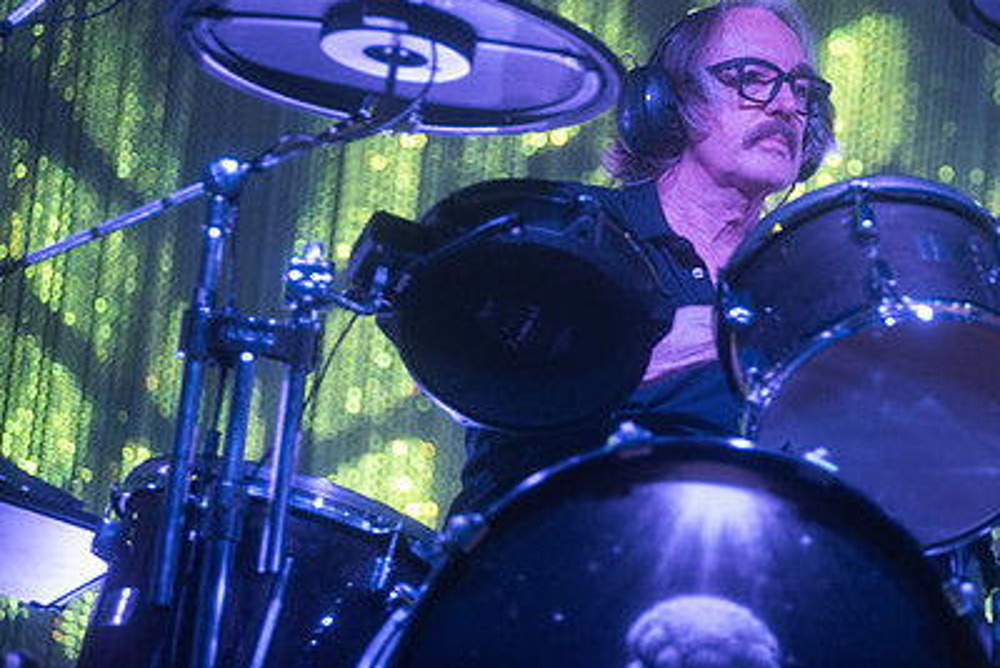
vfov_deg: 6.5
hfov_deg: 9.8
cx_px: 685
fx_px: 5835
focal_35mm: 210
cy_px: 189
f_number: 3.2
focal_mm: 145
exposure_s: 1/250
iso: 2500
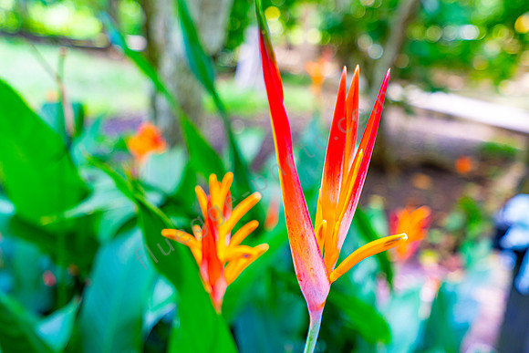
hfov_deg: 54.4
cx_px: 264
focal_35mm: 35
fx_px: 514
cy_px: 176
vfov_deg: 37.9
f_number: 4
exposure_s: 1/100
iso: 320
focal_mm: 35
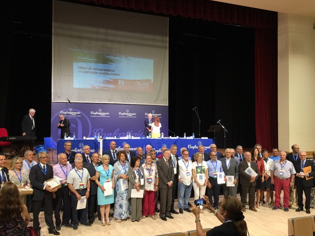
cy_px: 119
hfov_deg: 60.0
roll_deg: -1.1
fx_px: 273
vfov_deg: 46.8
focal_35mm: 30
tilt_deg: +2.1
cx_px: 155
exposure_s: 1/17
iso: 50
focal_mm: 4.15
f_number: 2.2
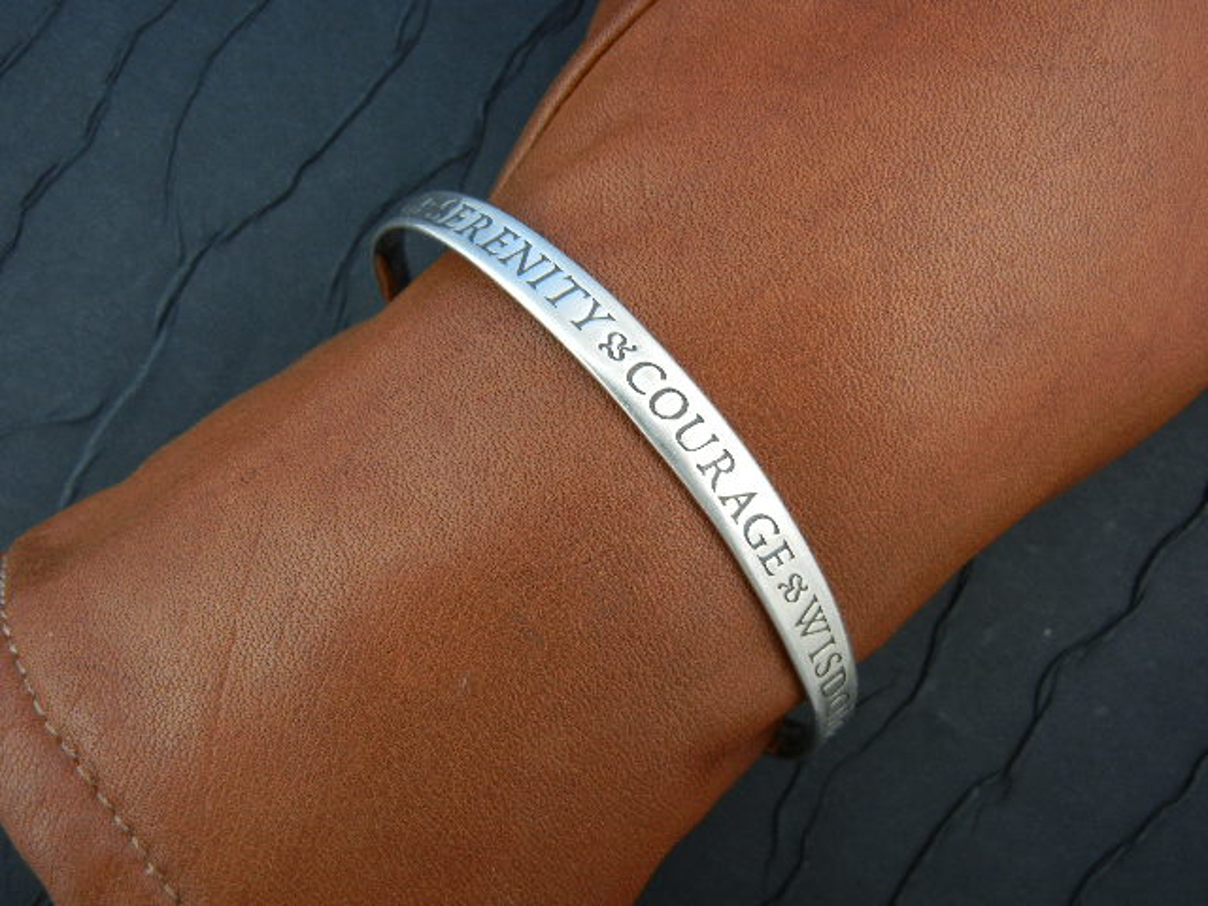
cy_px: 453
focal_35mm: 45
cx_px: 604
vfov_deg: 32.2
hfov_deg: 42.1
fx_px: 1570
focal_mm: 8.1
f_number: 3.8
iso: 200
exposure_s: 1/7.2
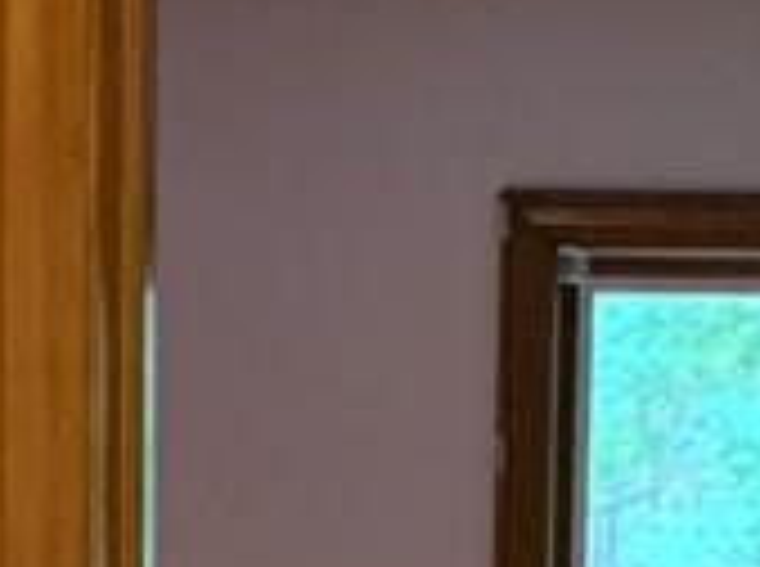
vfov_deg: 8.7
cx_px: 558
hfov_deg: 12.5
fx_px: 3462
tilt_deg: -7.0
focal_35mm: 158
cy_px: 1274
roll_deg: -0.7
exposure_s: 1/30
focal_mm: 4.25
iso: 640
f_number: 1.8
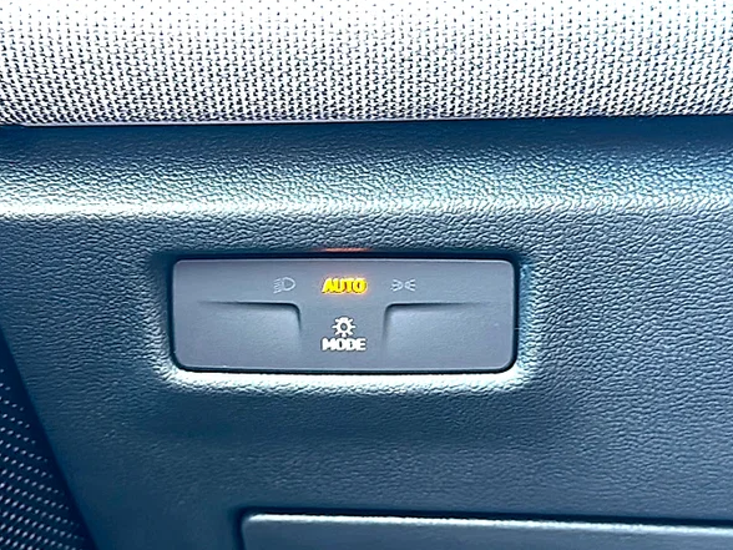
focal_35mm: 50
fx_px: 1059
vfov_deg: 29.1
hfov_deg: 38.2
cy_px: 279
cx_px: 334
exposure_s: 1/40
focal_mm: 6.86
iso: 160
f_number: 1.78
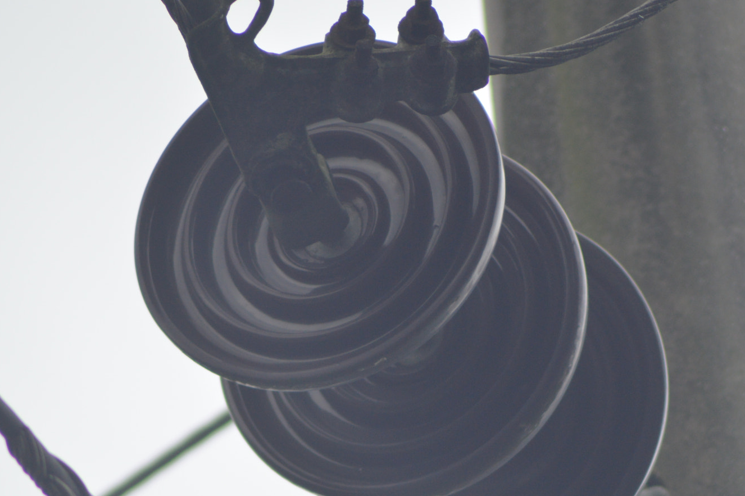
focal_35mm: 579
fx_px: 11973
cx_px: 419
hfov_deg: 3.6
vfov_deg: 2.4
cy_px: 333
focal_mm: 250
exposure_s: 1/1250
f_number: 5
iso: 400
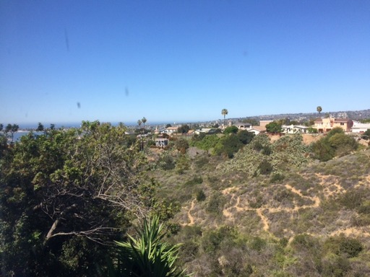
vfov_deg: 48.2
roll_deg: +1.7
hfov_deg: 61.7
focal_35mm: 29
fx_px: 310
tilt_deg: -3.6
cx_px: 185
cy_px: 138
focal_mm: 4.15
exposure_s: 1/1866
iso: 32
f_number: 2.2
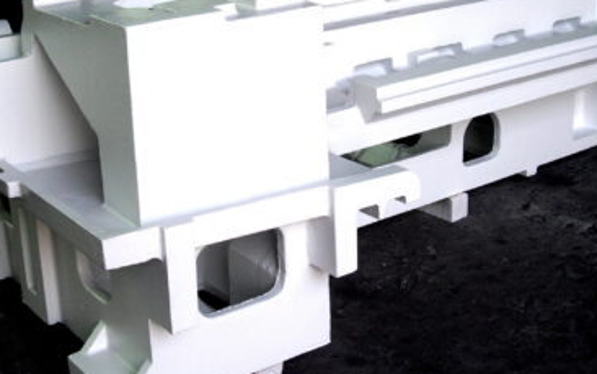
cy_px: 124
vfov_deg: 19.7
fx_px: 1074
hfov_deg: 31.0
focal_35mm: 66
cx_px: 272
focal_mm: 7.9
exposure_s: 1/160
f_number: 2.8
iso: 100
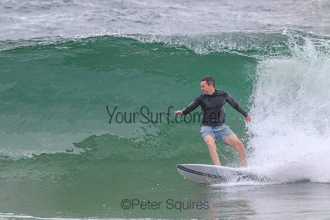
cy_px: 110
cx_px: 165
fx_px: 5593
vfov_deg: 2.3
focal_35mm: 610
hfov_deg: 3.4
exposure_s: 1/2000
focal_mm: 610
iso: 2800
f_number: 11
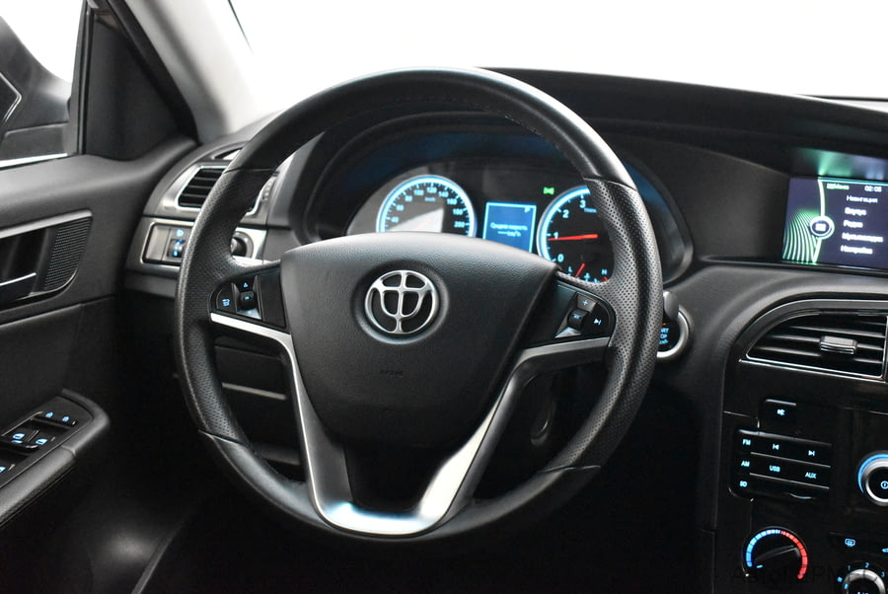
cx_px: 444
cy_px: 297
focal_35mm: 48
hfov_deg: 41.1
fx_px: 1185
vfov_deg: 28.1
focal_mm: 32
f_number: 4.5
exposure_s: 1/50
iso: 9000
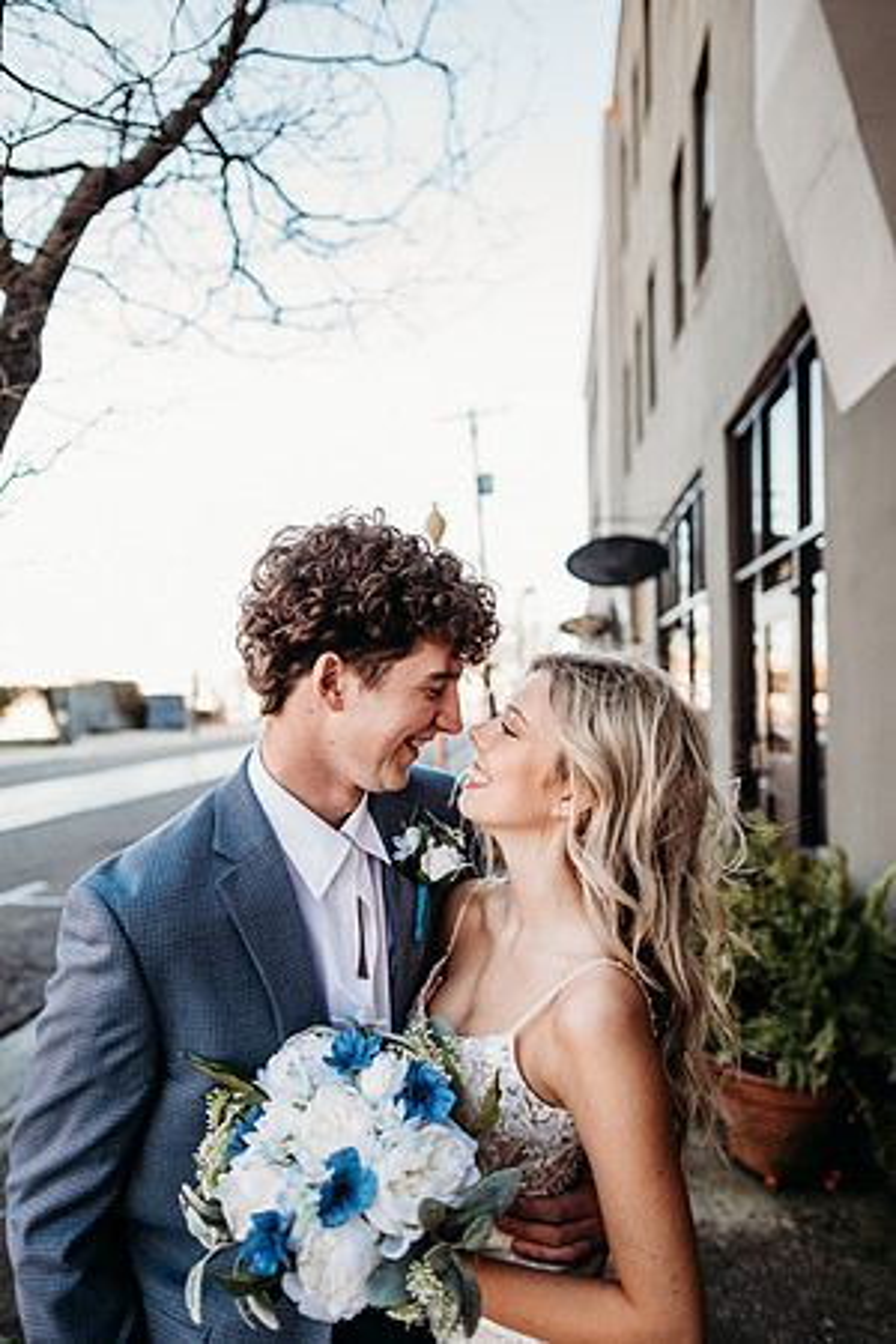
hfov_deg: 53.1
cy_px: 672
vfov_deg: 73.7
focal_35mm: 24
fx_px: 896
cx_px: 448
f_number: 2
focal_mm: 24
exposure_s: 1/320
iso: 160
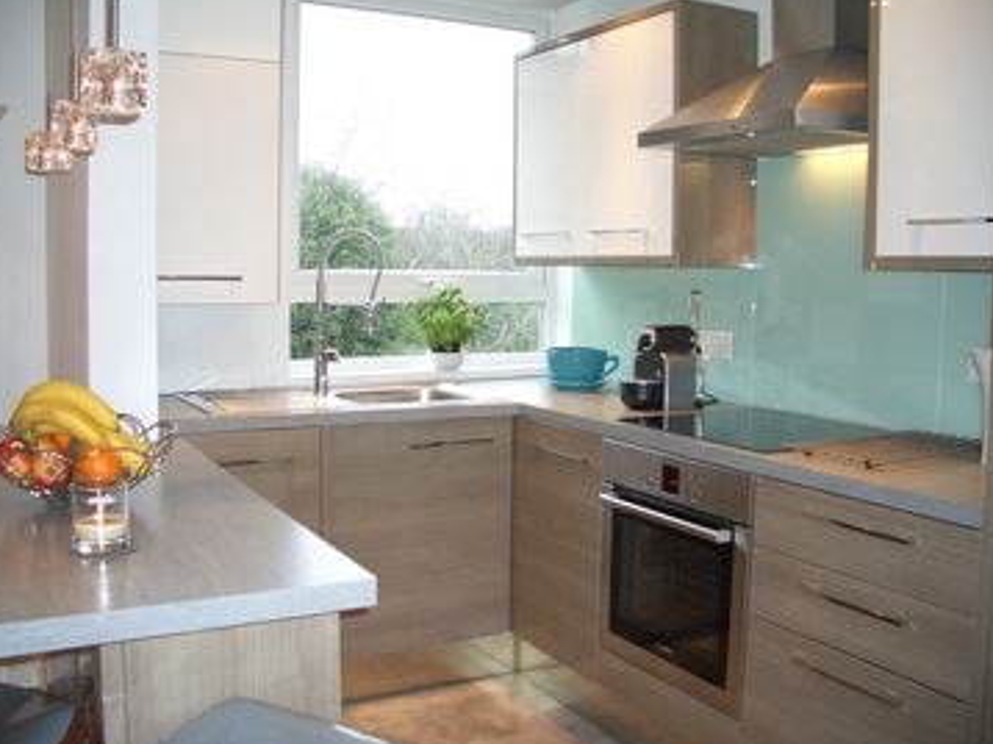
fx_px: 1032
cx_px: 491
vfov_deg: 39.6
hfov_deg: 51.4
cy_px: 369
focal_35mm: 36
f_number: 2.6
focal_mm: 5.8
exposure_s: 1/60
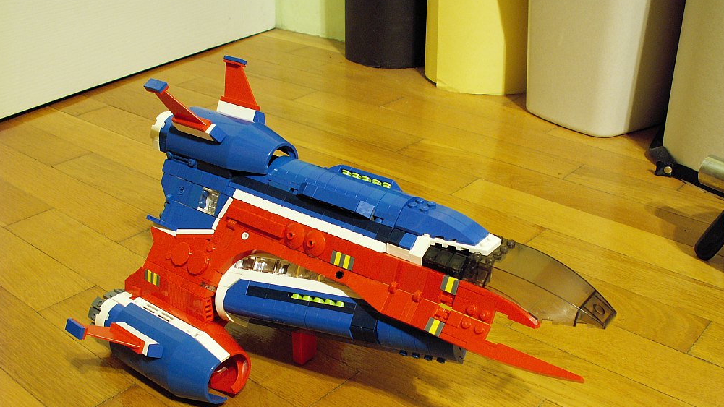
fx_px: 749
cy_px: 250
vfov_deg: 30.3
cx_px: 367
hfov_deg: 51.6
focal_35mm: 39
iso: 100
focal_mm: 5.86
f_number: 3.2
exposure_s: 1
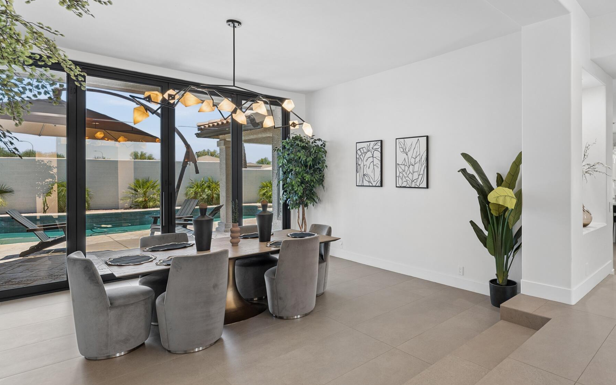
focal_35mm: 20
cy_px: 186
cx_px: 397
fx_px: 336
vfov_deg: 59.6
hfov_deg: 82.9
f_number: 9
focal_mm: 14
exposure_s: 1/13
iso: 320
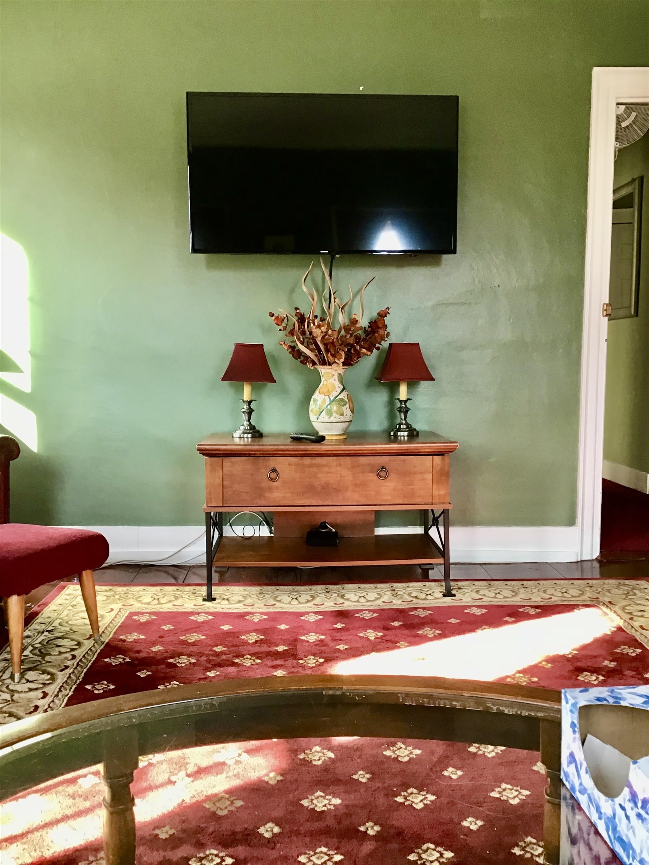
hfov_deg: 45.4
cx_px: 324
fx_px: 775
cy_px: 432
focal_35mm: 31
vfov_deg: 58.4
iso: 100
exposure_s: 1/30
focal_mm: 3.3
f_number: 2.4
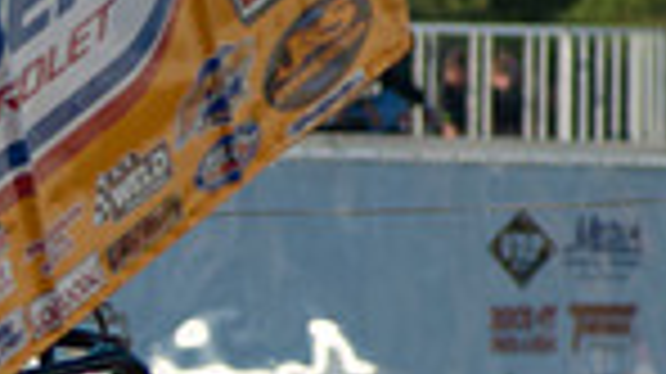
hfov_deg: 1.7
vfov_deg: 1.0
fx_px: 21829
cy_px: 428
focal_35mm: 1237
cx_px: -333
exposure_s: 1/640
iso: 100
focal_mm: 200
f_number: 4
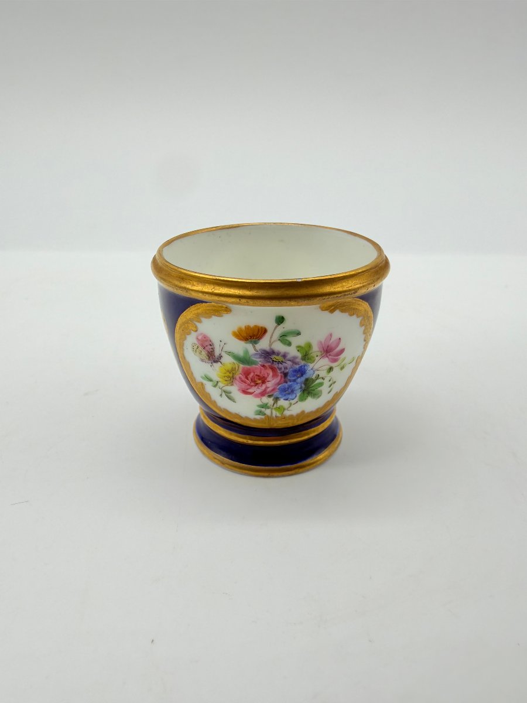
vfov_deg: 71.6
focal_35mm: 24
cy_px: 352
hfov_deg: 56.8
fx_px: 487
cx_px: 264
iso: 50
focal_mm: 2.22
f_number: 2.2
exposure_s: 1/507
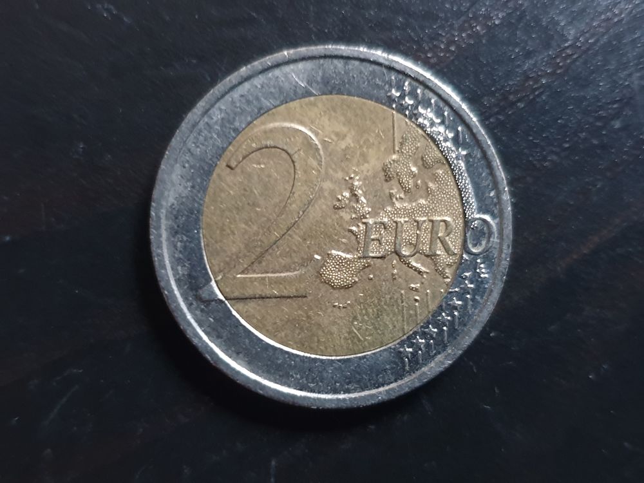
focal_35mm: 26
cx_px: 322
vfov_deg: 53.1
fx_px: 484
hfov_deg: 67.3
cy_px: 242
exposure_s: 1/10
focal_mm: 4.3
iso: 400
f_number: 1.5
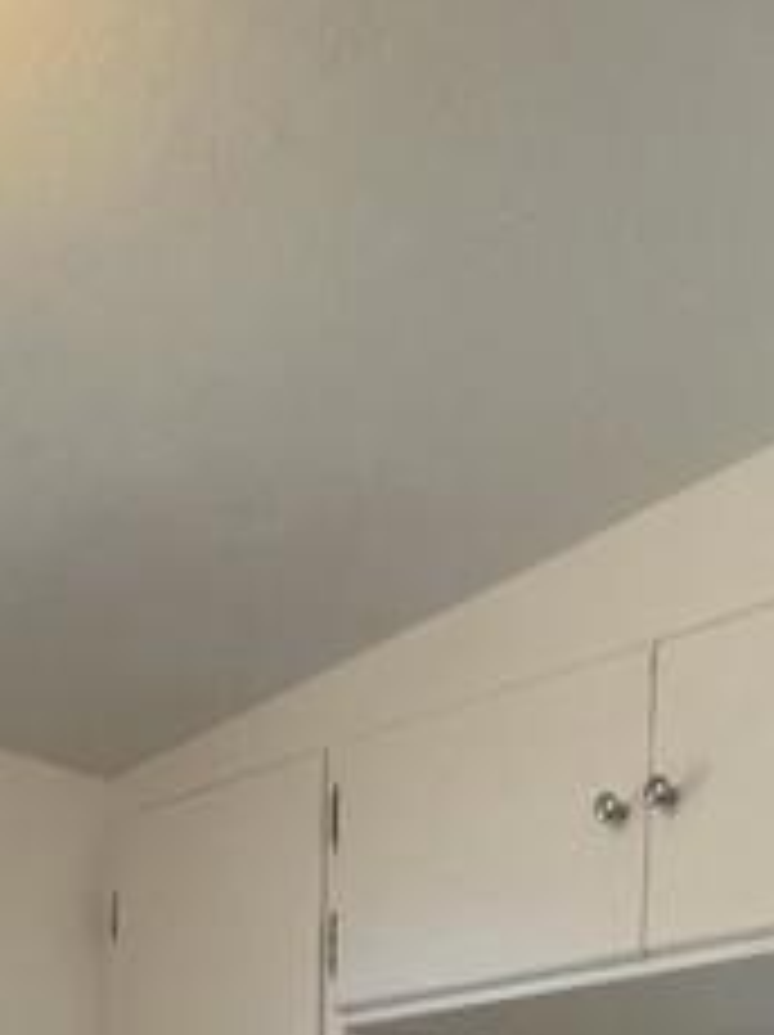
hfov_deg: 25.1
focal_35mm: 58
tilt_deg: -7.7
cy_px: 1647
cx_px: 500
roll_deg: -1.3
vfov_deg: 24.1
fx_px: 1732
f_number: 1.8
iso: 200
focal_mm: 1.57
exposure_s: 1/120
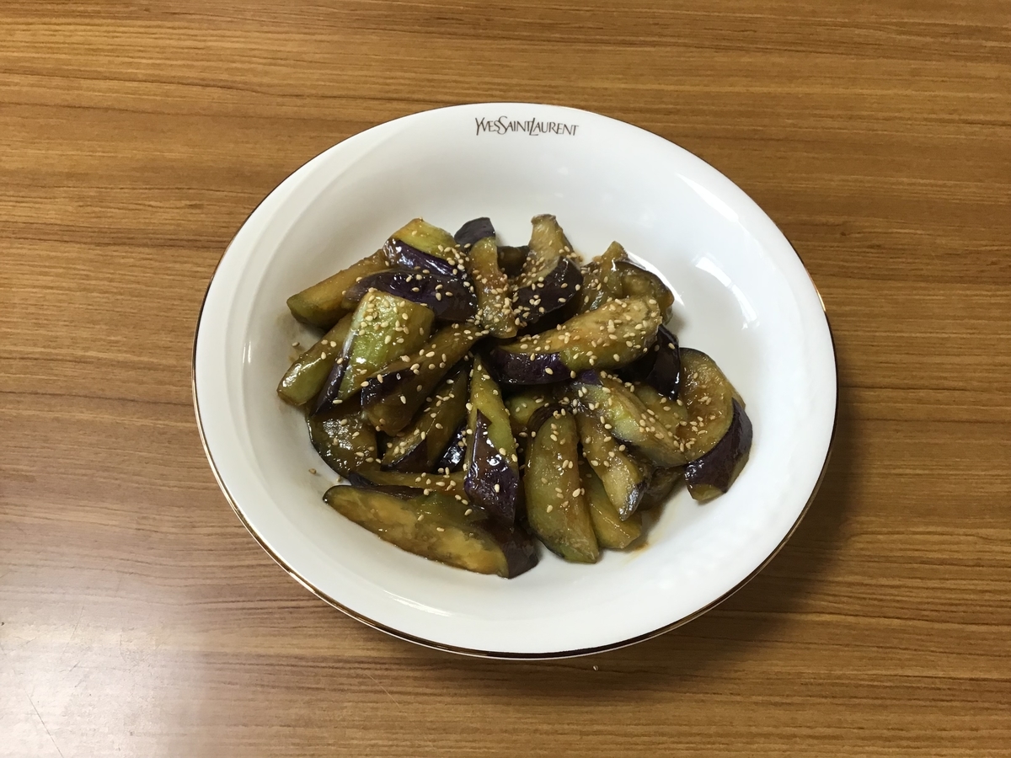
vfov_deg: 45.4
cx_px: 506
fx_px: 905
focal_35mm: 31
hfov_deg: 58.4
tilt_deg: -60.1
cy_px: 379
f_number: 2.4
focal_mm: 3.3
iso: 64
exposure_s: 1/30
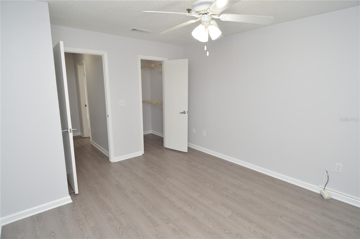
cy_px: 120
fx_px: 180
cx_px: 180
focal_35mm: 18
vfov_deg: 67.3
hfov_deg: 90.1
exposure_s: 1/60
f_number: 4
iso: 400
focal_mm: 12
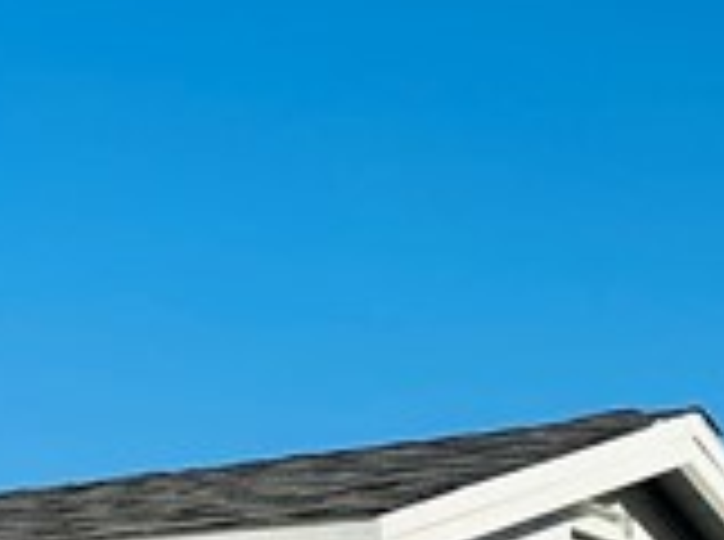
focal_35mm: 153
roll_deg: -0.7
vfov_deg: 9.5
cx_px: 112
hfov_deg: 12.9
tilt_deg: +9.1
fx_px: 3193
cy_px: 657
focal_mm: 6.86
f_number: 1.78
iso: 80
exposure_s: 1/6211
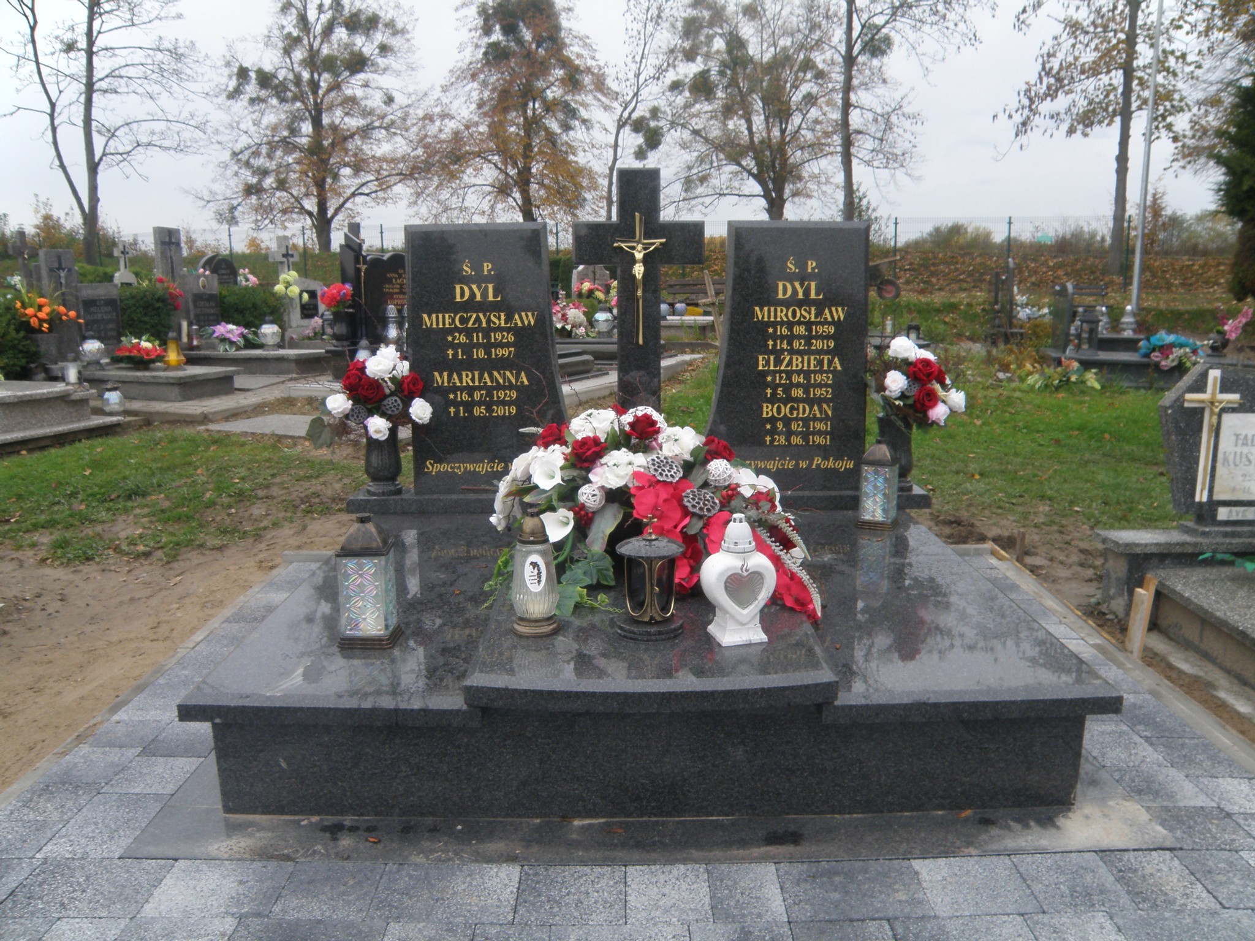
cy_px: 470
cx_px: 628
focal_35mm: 26
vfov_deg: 53.1
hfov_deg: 67.3
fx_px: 943
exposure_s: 1/80
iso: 64
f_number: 5.6
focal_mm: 4.6
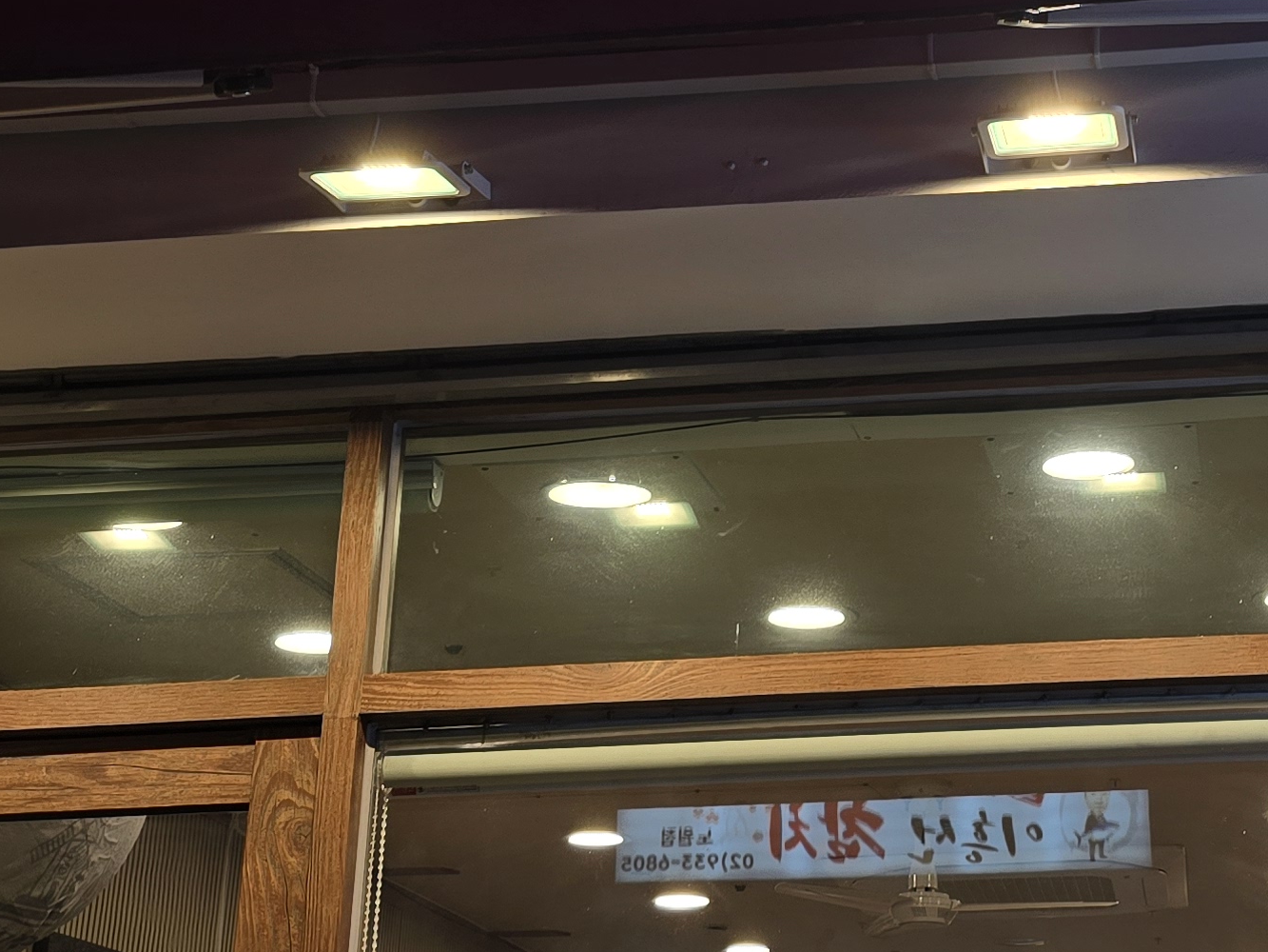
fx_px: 2528
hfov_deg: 27.6
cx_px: 1025
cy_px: 184
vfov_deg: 21.0
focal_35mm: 69
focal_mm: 6.3
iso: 32
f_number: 1.7
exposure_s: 1/120
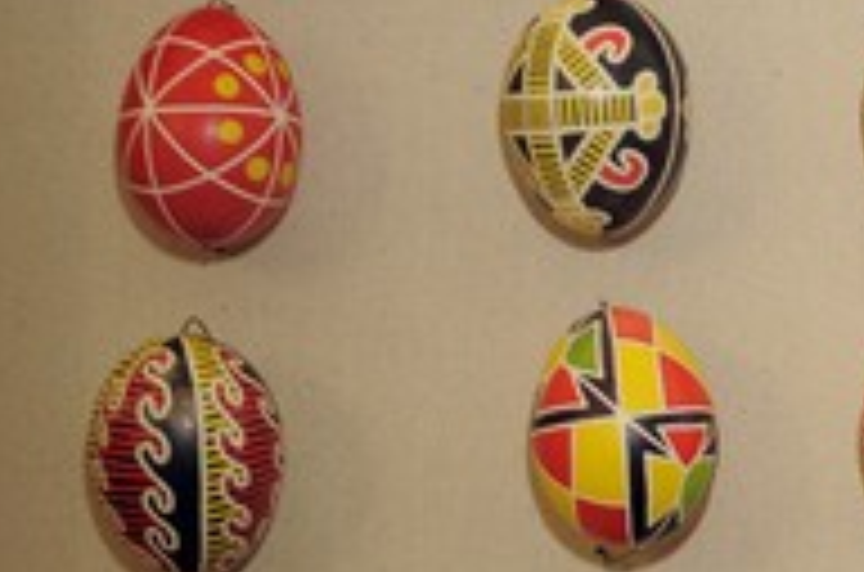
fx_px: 4592
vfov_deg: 7.1
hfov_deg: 10.5
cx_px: 1170
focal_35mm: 192
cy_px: 446
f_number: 4.5
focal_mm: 35
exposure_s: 1/60
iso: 320
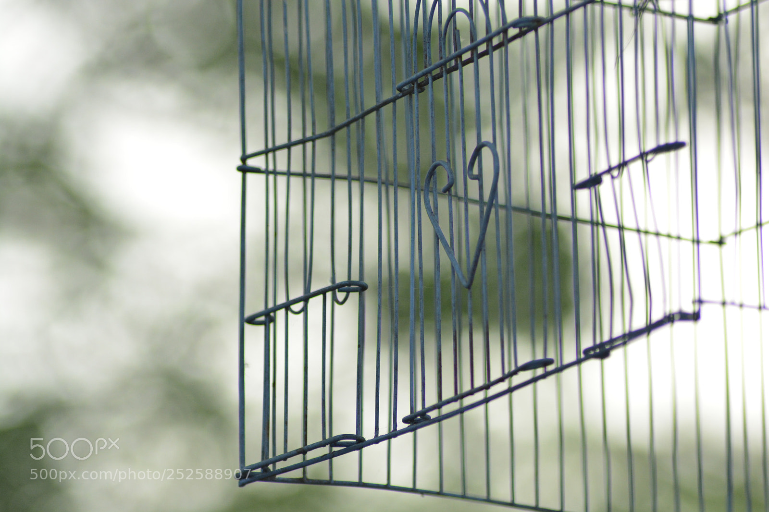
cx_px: 384
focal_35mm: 270
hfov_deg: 7.6
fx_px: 5766
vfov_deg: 5.1
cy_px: 256
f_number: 5.6
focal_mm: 180
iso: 1000
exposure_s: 1/1250
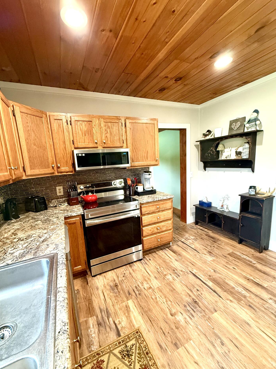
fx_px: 159
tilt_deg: -10.3
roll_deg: +3.4
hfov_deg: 81.7
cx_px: 133
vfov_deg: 98.1
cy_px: 192
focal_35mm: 15
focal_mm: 2.22
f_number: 2.2
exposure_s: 1/60
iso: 500
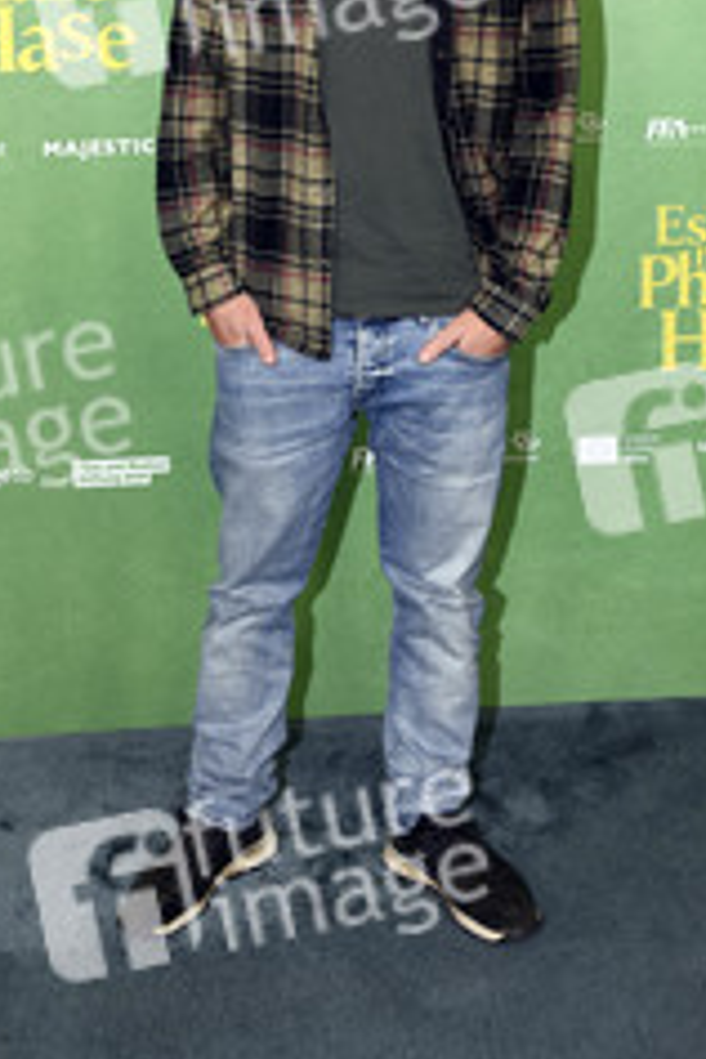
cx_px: 389
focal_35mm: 59
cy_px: 206
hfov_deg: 23.0
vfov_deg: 32.9
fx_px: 1735
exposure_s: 1/125
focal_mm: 35
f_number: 6.3
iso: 500
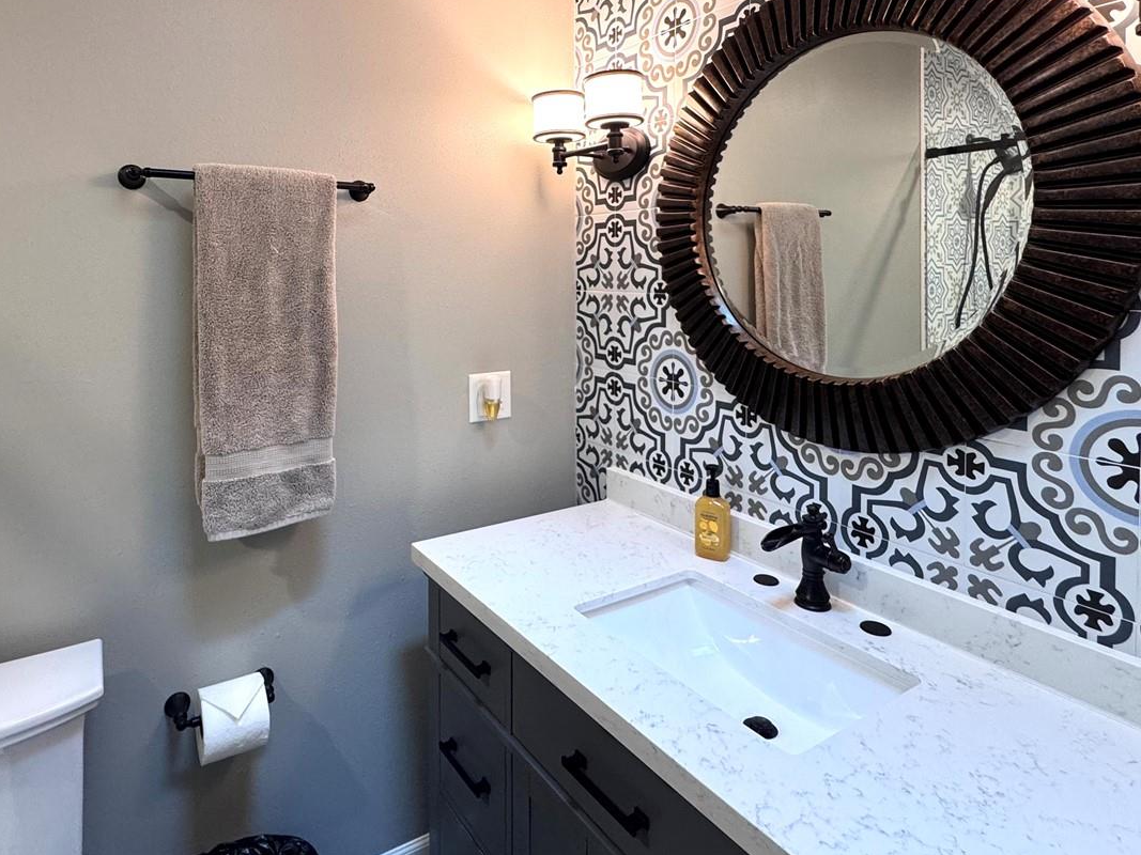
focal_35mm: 21
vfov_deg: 61.9
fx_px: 692
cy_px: 284
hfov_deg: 78.6
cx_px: 491
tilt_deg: -1.1
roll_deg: +0.2
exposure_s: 1/60
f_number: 2.2
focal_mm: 2.22
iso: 160
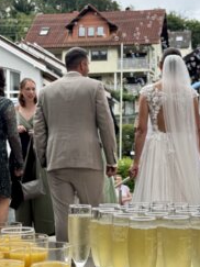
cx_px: 103
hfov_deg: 18.6
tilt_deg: -5.4
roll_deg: -1.4
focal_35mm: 79
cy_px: 168
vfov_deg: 24.7
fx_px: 609
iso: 64
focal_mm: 6.76
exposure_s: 1/888
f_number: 1.78
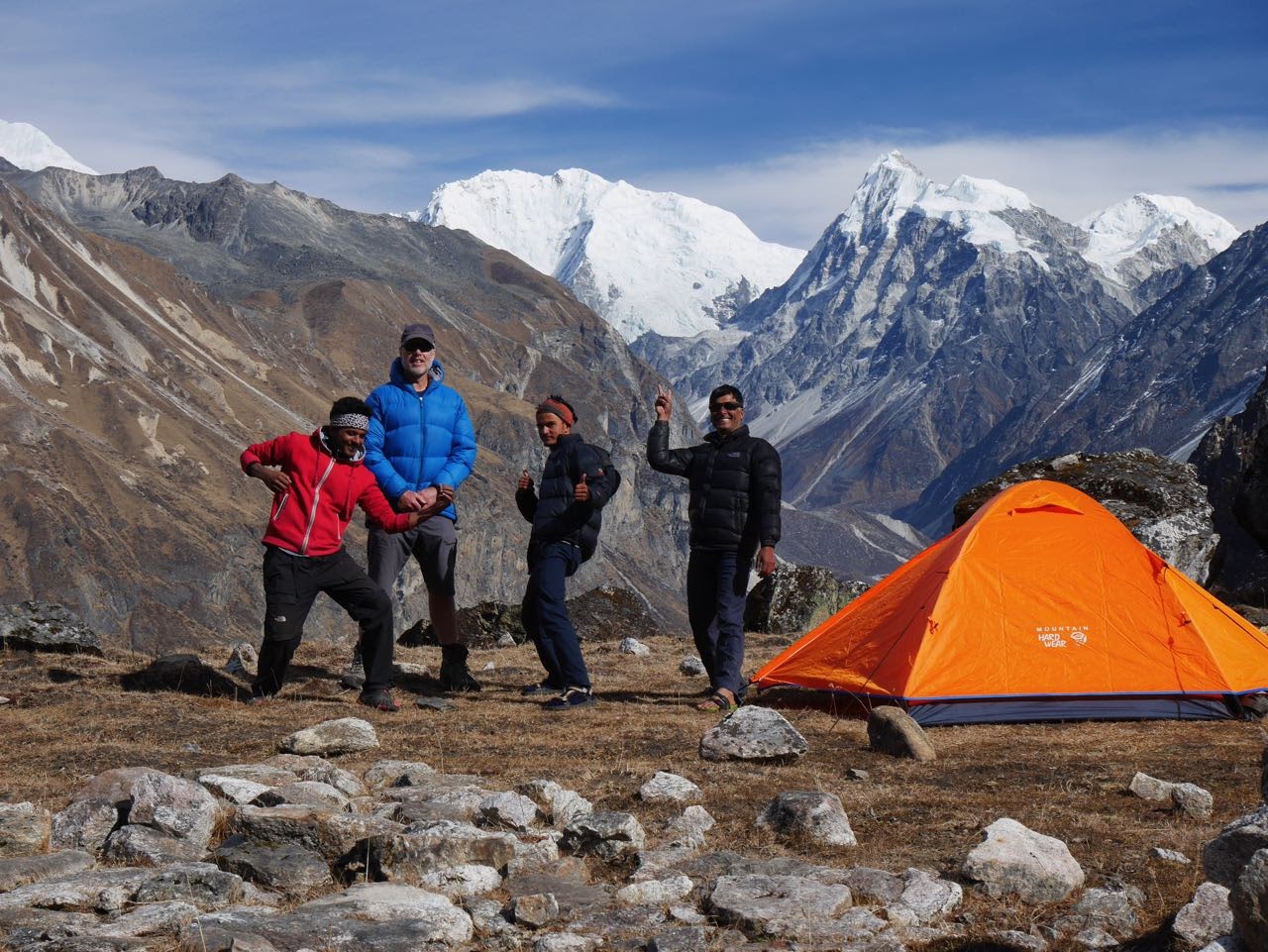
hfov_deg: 30.3
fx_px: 2345
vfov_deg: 22.9
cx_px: 634
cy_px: 476
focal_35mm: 64
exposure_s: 1/200
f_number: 7.1
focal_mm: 32
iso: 200
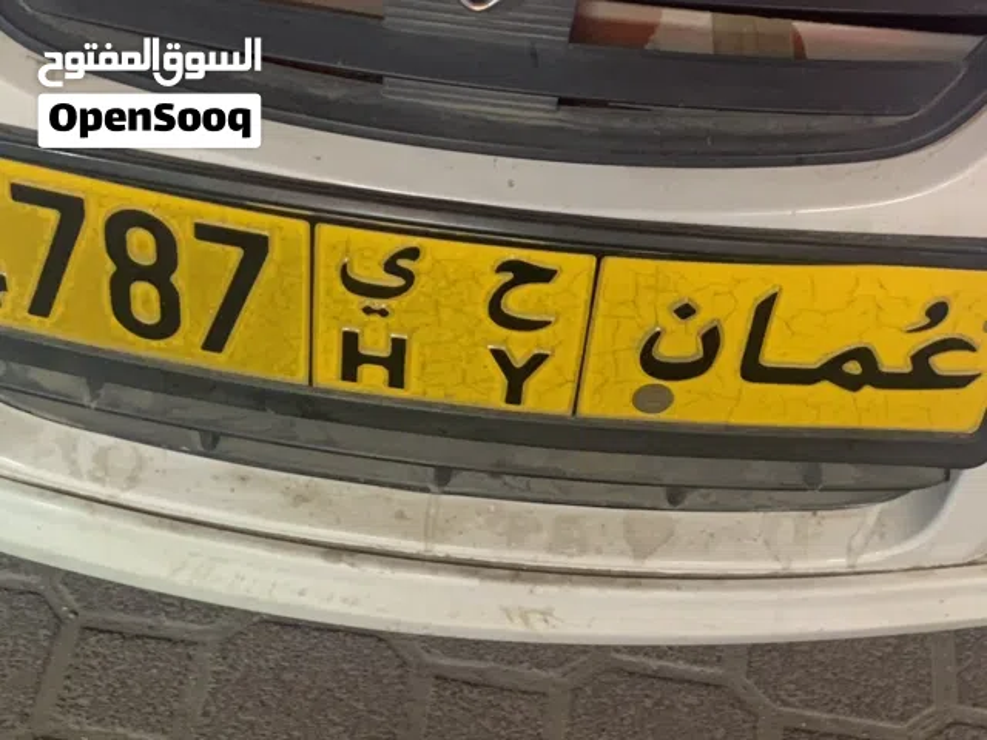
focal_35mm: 26
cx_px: 494
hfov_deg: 67.3
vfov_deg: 53.1
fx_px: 741
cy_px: 370
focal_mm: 4.25
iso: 250
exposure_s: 1/50
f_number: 1.8
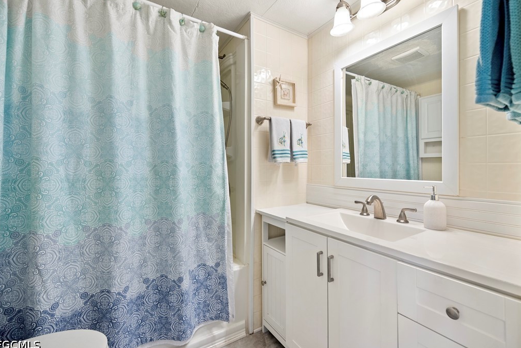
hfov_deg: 100.3
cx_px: 272
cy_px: 167
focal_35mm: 15
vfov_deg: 77.3
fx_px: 217
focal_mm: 14
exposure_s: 1/15
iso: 280
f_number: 4
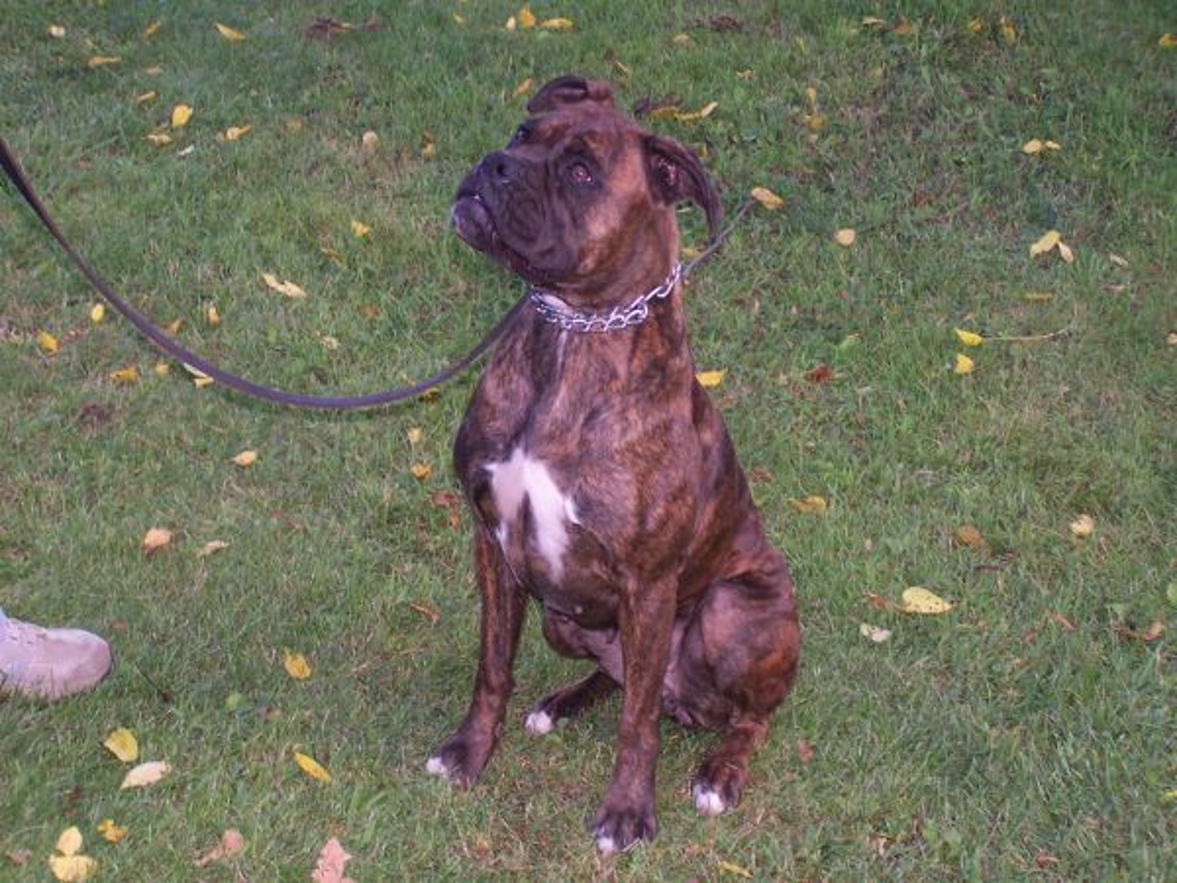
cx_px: 588
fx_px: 2788
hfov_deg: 23.8
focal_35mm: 82
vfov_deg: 18.0
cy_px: 442
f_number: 3.2
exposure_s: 1/90
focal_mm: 13.7
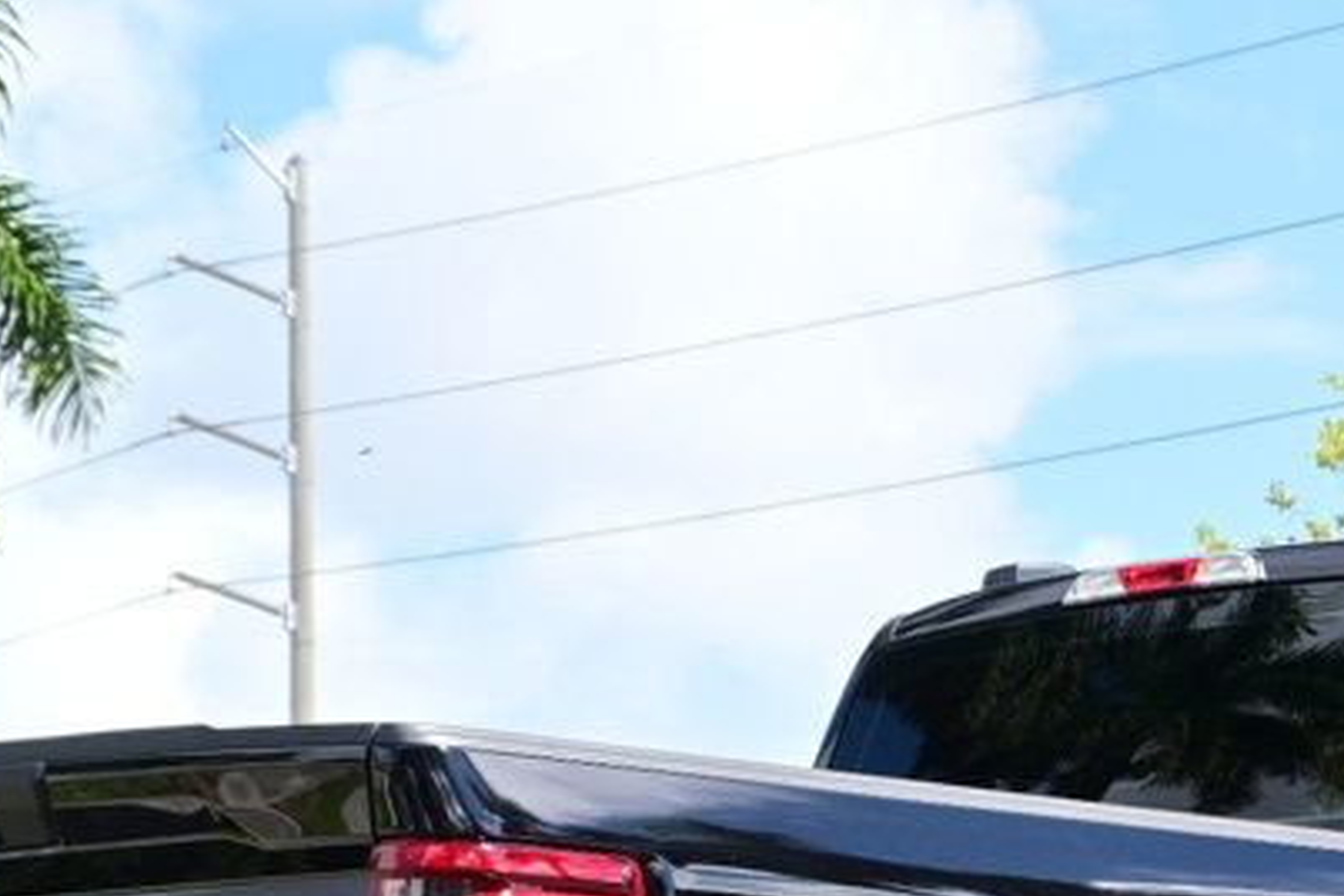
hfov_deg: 12.2
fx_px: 6272
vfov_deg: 8.1
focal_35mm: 168
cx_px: 1184
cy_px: 869
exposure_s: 1/200
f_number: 7.1
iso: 100
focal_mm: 44
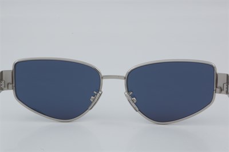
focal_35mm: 82
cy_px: 76
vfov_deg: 16.5
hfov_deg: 24.6
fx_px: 524
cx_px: 114
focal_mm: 55
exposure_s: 1/4
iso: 100
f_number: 32
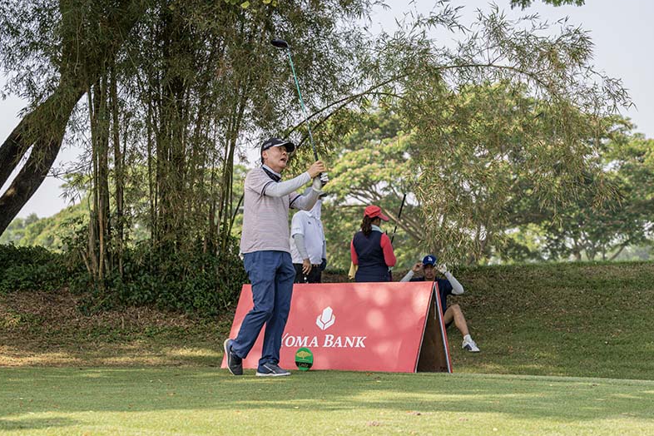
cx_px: 326
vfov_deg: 14.5
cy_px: 186
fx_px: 1708
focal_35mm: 94
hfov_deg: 21.7
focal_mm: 77
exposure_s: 1/2500
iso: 640
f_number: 4
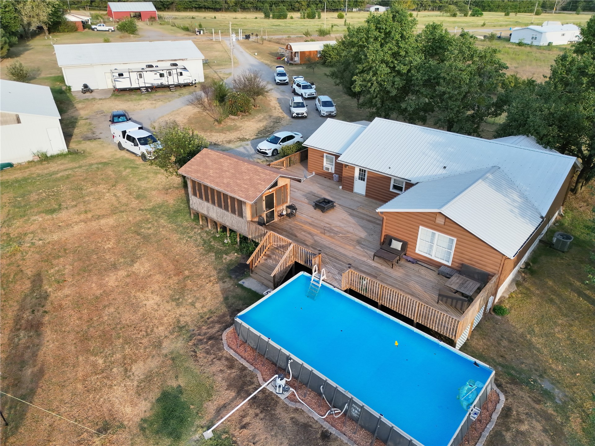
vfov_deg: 56.8
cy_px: 223
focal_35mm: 24
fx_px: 413
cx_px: 298
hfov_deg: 71.6
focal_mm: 6.72
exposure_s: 1/1500
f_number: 1.7
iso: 240
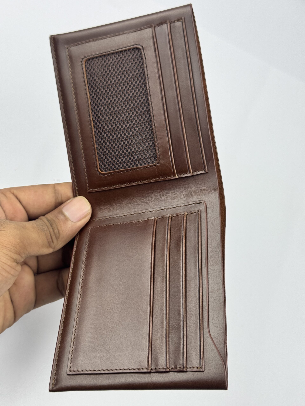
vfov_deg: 39.7
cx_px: 152
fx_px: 564
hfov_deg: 30.3
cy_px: 203
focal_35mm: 48
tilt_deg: -54.5
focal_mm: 6.76
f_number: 1.78
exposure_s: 1/256
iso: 64
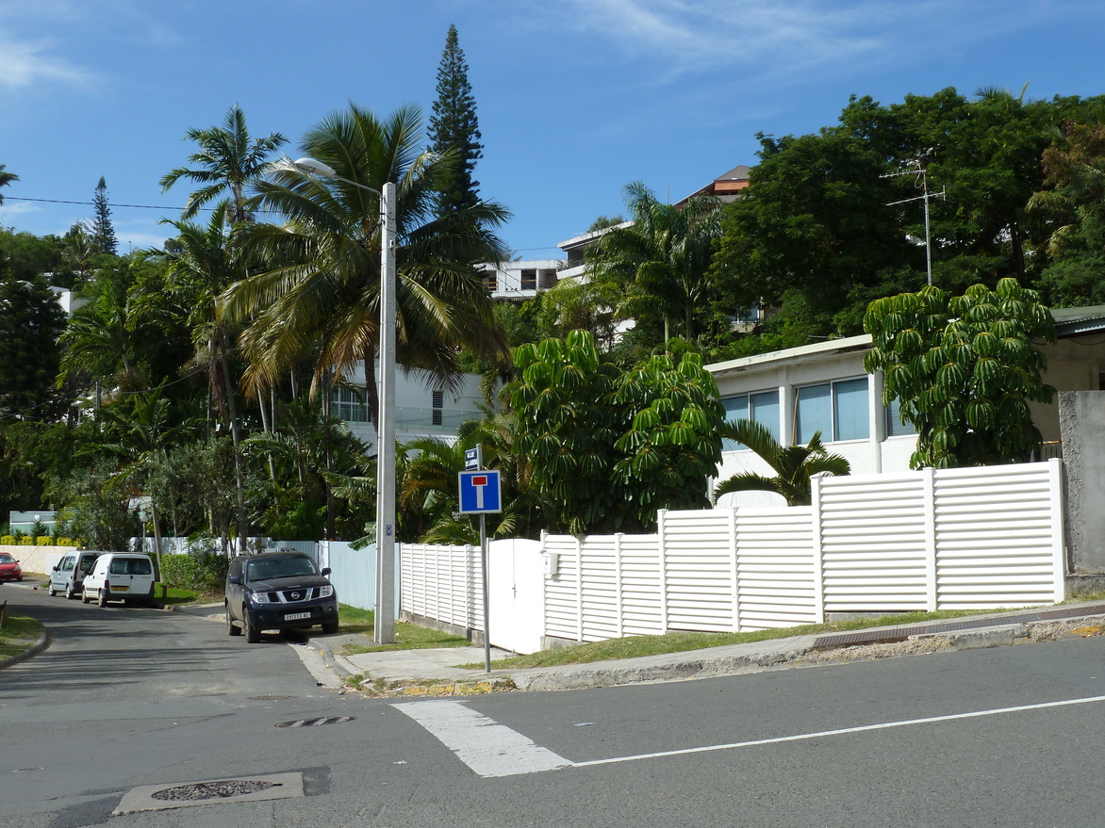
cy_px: 416
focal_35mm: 43
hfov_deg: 43.9
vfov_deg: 33.6
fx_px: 1373
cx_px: 556
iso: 80
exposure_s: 1/400
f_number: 5
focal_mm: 6.9
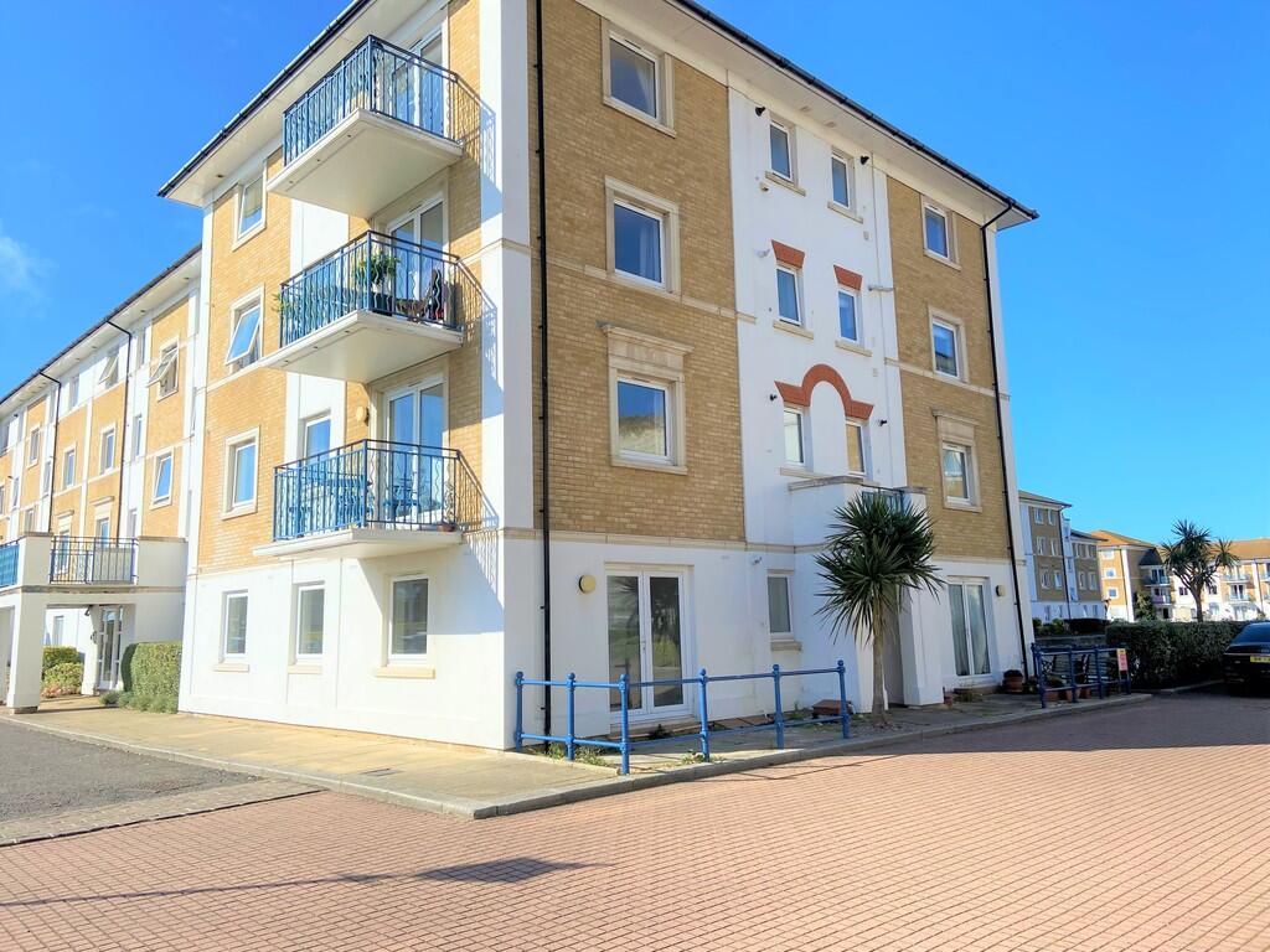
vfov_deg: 53.1
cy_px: 476
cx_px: 635
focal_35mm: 26
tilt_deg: +11.0
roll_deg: +0.5
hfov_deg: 67.3
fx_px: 954
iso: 32
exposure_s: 1/3610
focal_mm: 4.25
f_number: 1.8
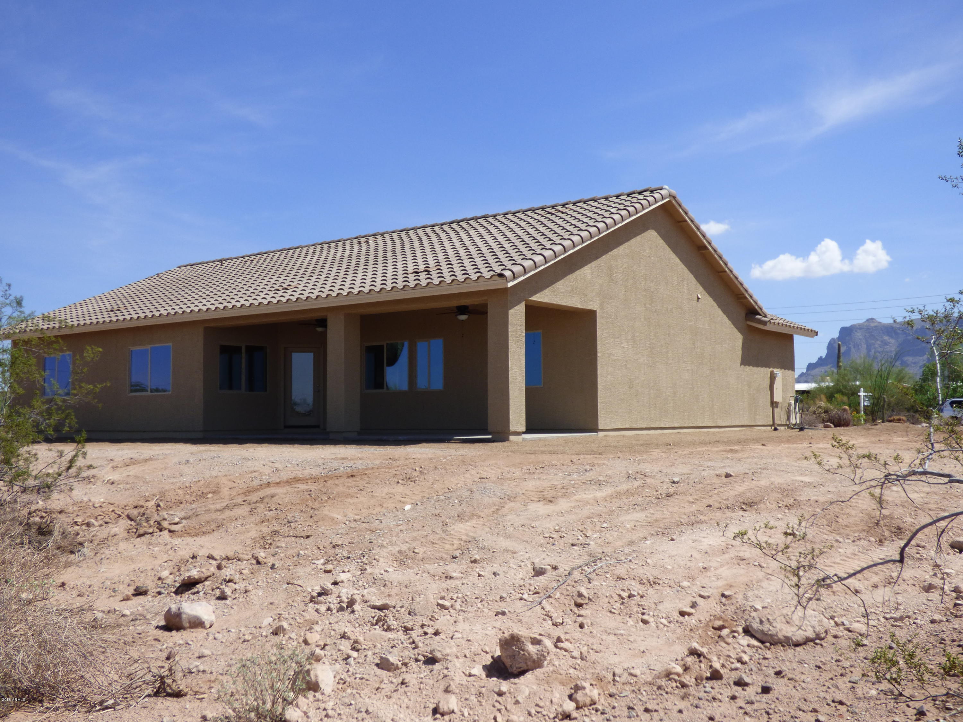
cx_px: 482
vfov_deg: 41.8
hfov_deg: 54.0
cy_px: 361
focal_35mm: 34
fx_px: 946
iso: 100
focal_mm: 5.97
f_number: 3.4
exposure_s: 1/1600
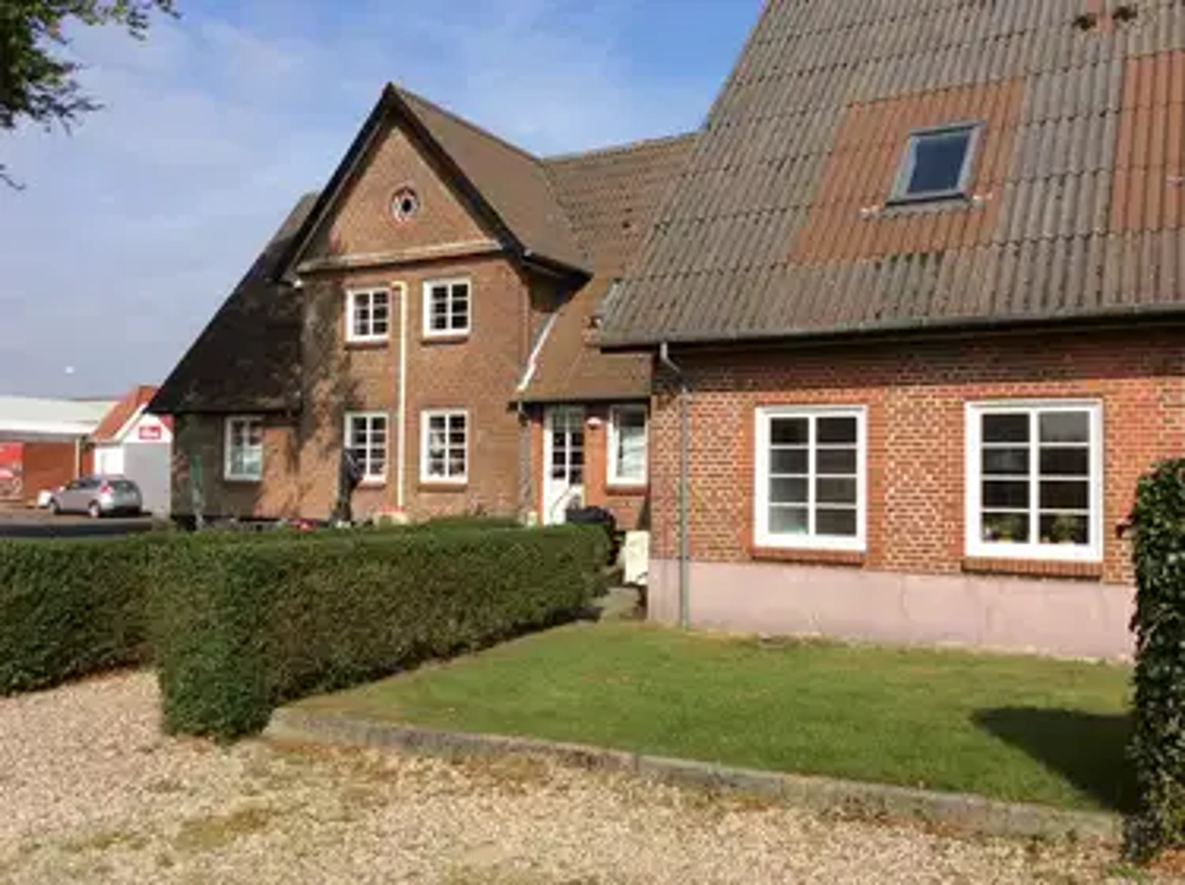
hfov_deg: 56.9
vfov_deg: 44.0
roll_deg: -0.6
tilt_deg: +1.8
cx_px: 592
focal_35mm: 32
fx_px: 1094
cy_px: 442
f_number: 2.4
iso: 32
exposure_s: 1/1634
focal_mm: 3.3
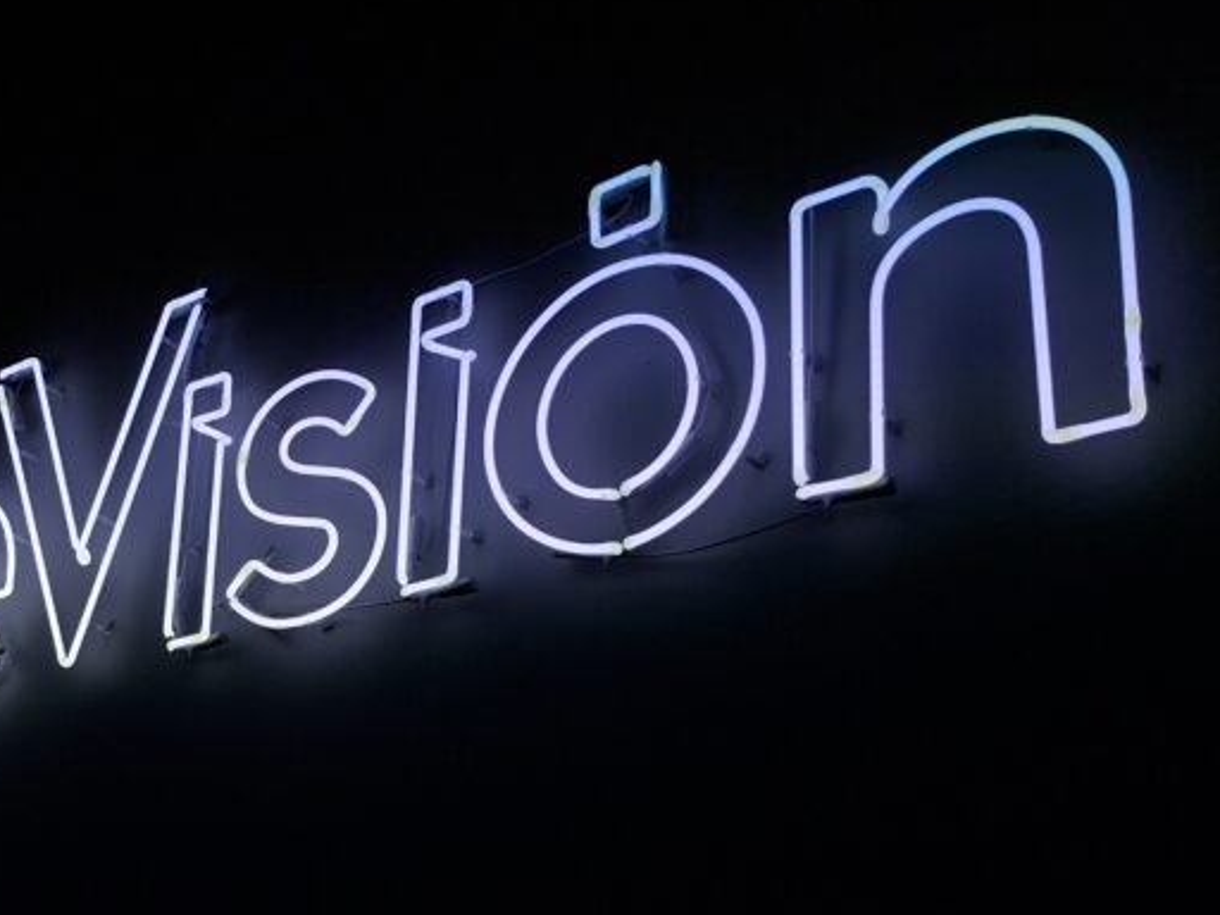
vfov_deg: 30.8
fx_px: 1621
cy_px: 727
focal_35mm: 46
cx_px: 231
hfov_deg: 39.5
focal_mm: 5.54
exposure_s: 1/829
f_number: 1.8
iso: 50
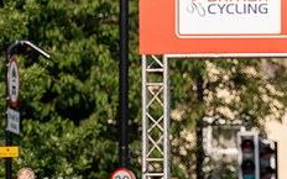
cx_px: 182
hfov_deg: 3.5
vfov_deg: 2.2
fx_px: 4646
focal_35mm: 594
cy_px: 275
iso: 160
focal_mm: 194
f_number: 4.5
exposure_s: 1/1000
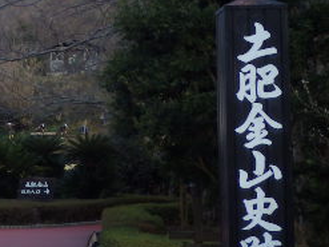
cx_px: -64
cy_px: 71
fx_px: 1330
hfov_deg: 13.7
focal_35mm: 140
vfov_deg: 10.6
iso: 125
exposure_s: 1/200
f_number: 4.6
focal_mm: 9.6
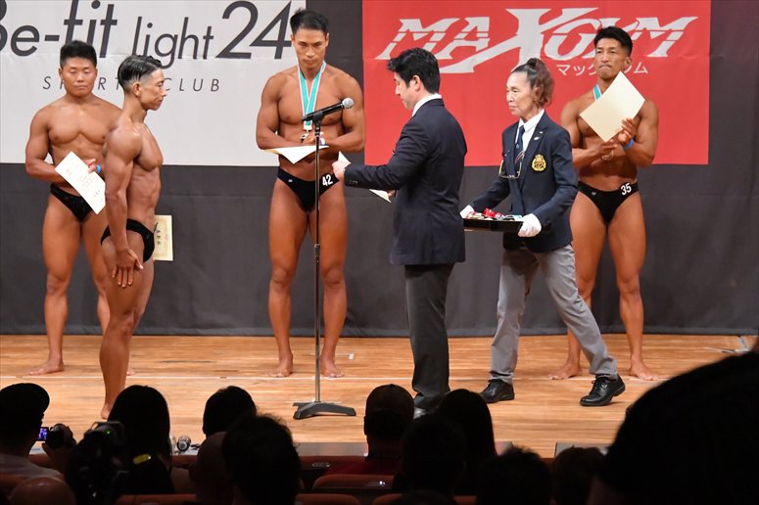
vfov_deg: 6.3
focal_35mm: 217
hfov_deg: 9.5
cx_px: 380
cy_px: 252
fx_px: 4573
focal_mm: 145
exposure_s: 1/400
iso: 10000
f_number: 5.6
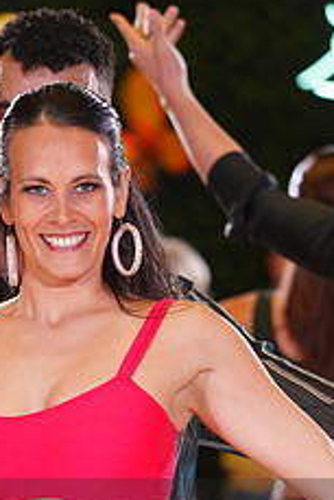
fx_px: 6128
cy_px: 552
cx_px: 115
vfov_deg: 4.7
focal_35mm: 441
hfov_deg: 3.1
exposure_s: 1/400
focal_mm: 174
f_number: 4
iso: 2500
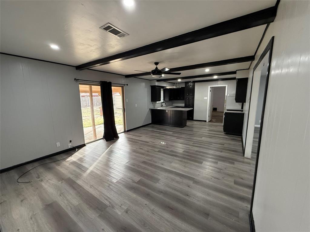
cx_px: 155
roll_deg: +0.7
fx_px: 125
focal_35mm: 14
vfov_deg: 85.7
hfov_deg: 102.1
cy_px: 116
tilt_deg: -8.3
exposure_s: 1/120
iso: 500
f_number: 2.2
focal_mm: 2.22
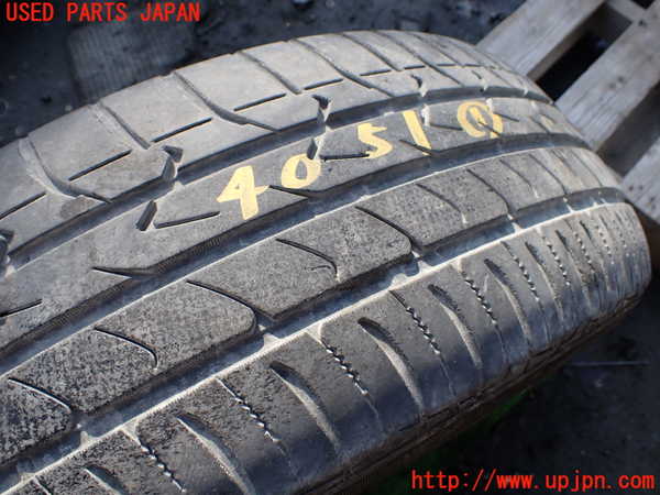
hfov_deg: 60.0
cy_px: 248
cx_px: 330
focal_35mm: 30
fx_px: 572
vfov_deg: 46.8
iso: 100
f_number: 3.2
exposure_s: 1/320
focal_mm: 5.4
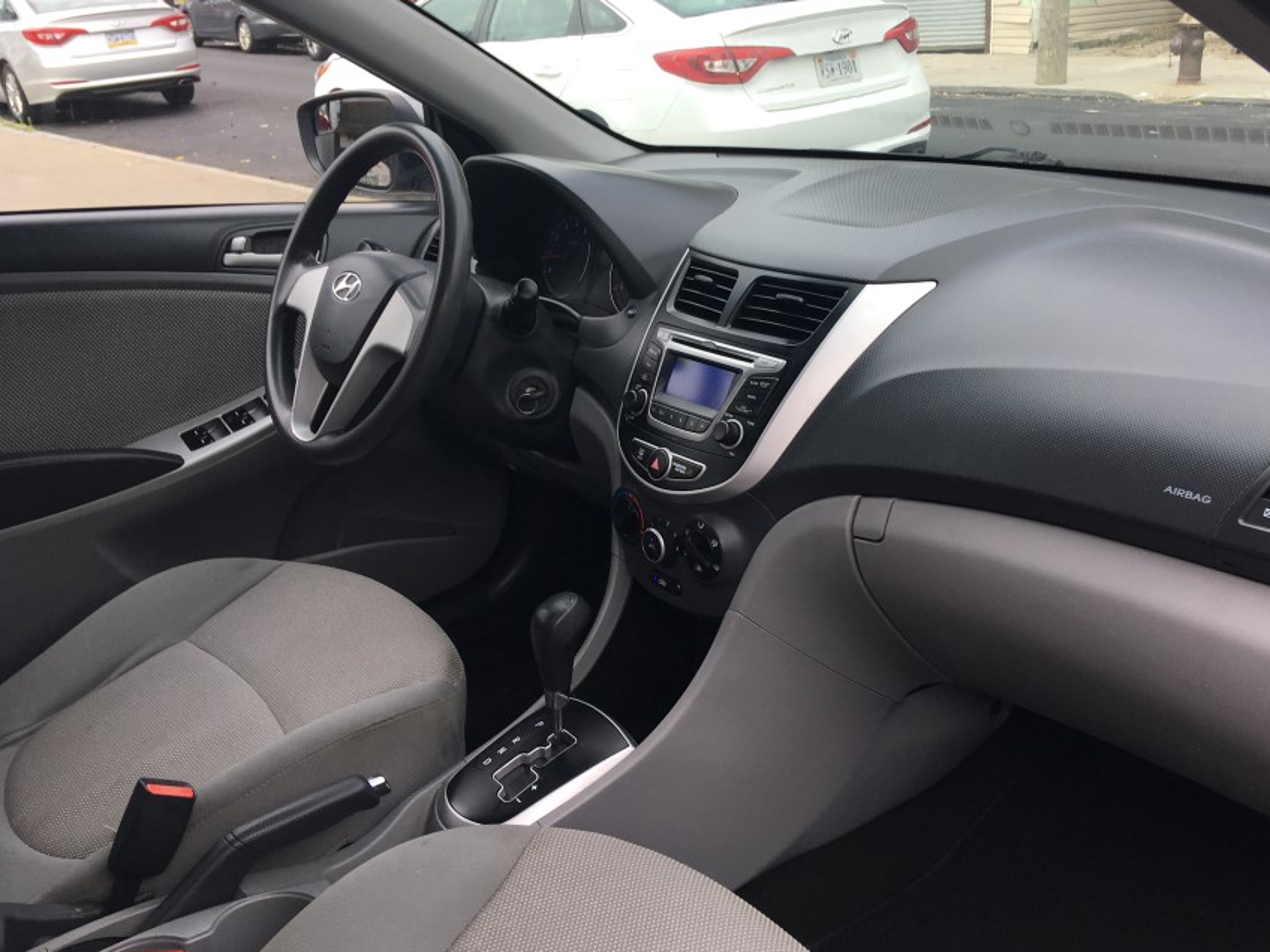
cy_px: 424
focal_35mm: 35
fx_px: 1284
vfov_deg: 40.6
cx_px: 732
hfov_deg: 52.4
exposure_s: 1/242
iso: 25
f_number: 2.2
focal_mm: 4.15
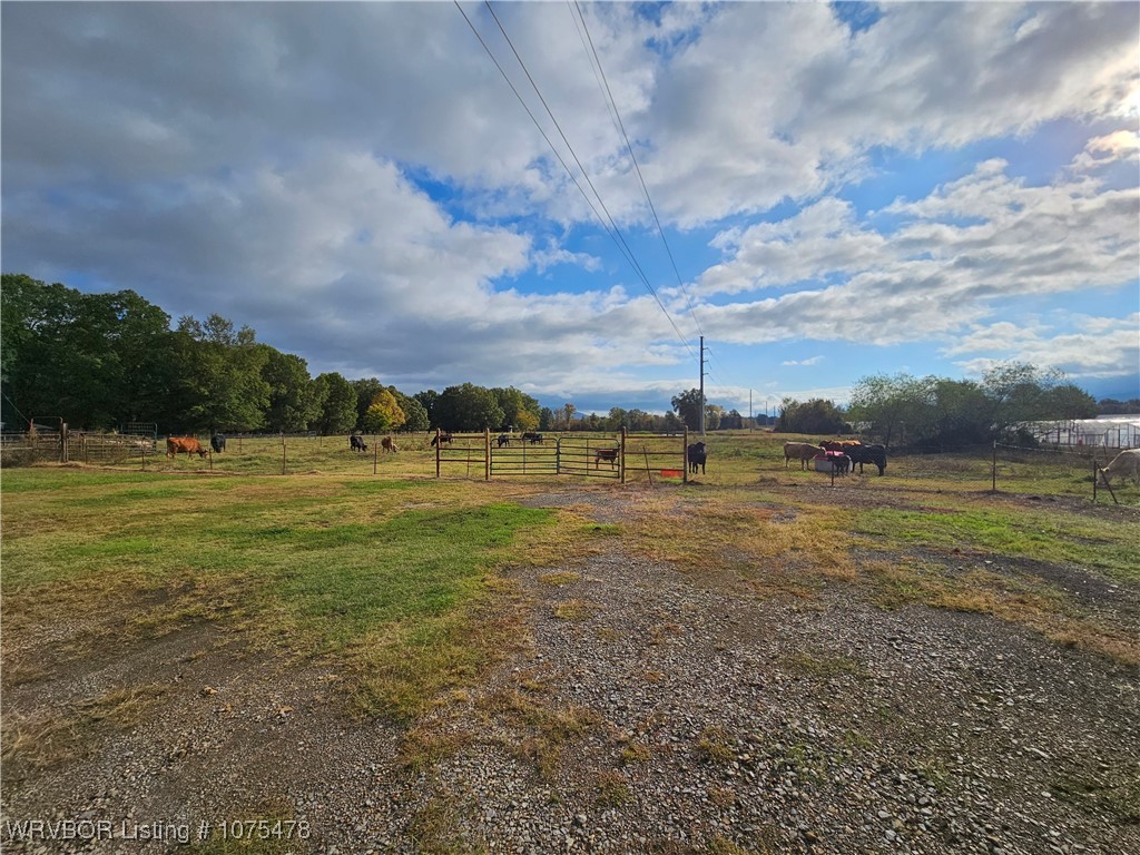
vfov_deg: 89.9
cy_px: 428
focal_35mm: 13
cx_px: 570
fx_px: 428
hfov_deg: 106.2
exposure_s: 1/5523
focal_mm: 2.2
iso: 50
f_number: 2.2
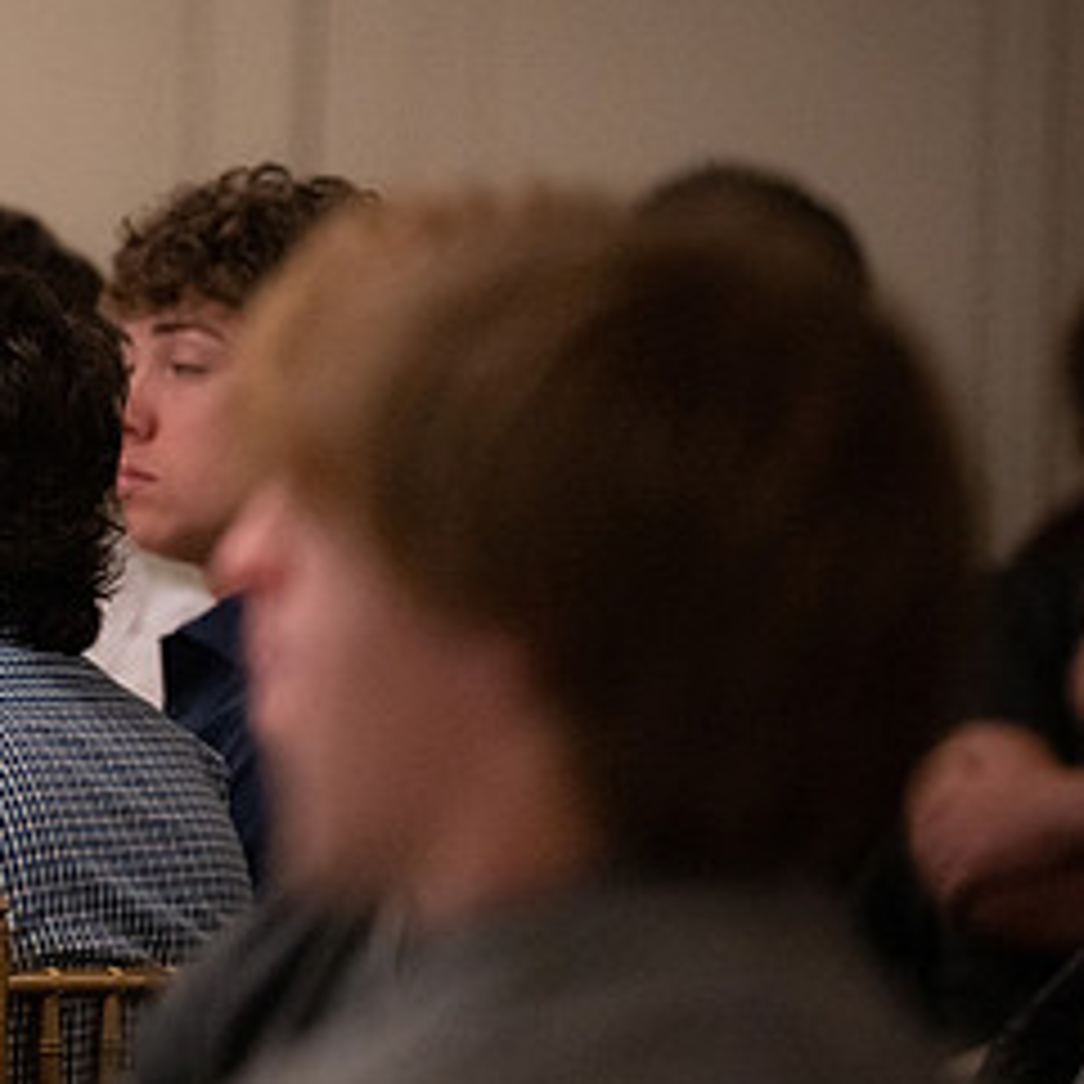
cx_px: -175
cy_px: 542
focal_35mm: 410
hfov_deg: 4.3
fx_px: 14526
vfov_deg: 4.3
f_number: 2.8
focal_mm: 200
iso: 12800
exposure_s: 1/320
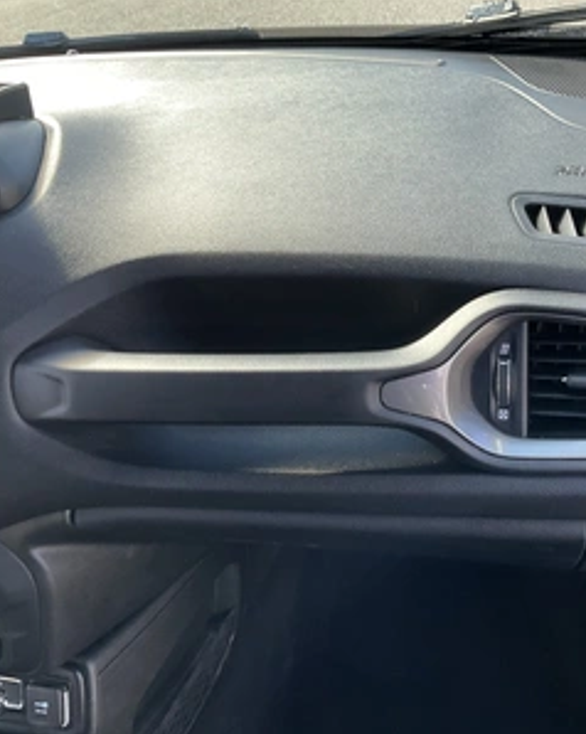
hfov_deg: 38.6
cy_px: 367
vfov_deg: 48.0
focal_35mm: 38
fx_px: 825
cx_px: 401
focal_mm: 3
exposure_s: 1/122
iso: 32
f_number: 1.8
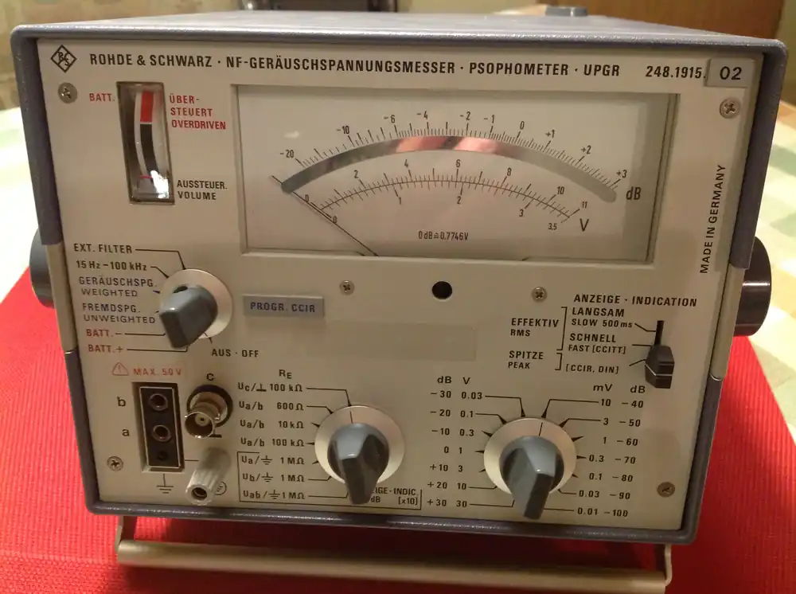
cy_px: 297
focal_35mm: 35
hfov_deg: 52.7
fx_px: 803
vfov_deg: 40.6
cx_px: 398
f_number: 2.4
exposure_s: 1/15
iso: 320
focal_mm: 4.28
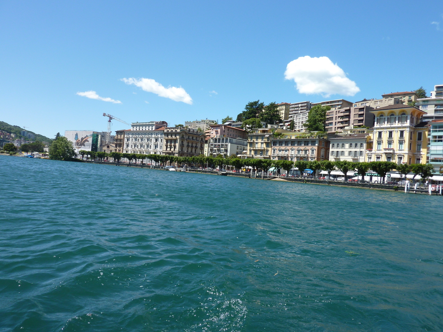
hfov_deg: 69.4
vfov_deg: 54.9
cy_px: 166
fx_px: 320
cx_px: 222
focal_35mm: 25
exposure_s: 1/500
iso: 80
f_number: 4
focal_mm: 4.1
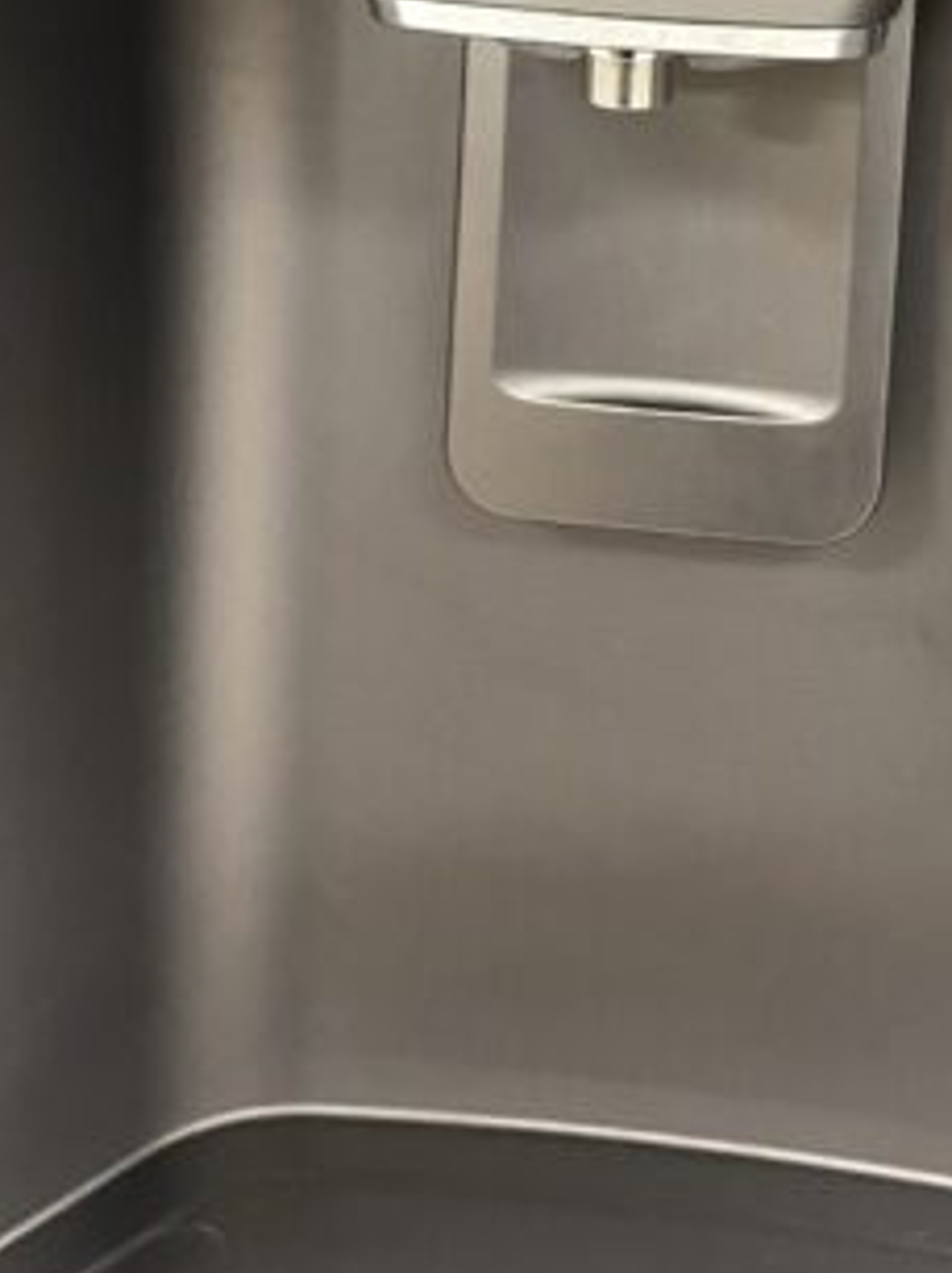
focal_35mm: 68
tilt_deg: -17.3
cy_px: 200
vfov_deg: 27.8
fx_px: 2497
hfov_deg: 21.4
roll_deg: -2.2
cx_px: 740
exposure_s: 1/44
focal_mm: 4.25
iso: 500
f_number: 1.8
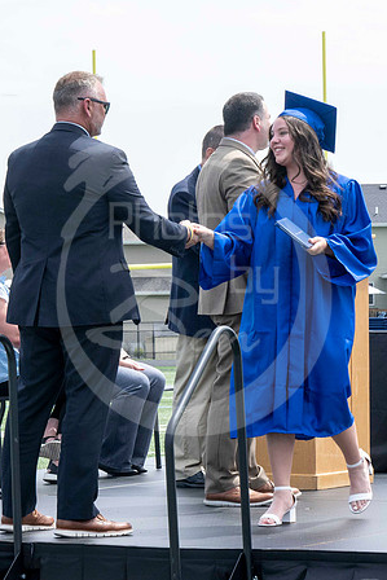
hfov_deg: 8.3
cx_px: 129
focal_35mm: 165
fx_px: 2658
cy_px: 206
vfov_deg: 12.4
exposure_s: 1/250
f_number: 13
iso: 200
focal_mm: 70
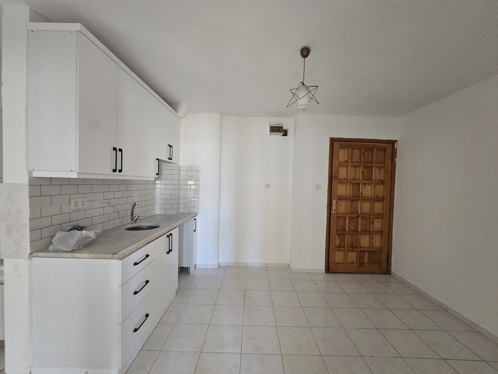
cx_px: 249
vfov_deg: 89.9
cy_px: 187
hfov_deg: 106.2
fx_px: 187
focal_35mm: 13
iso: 500
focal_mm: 2.2
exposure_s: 1/50
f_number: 2.2
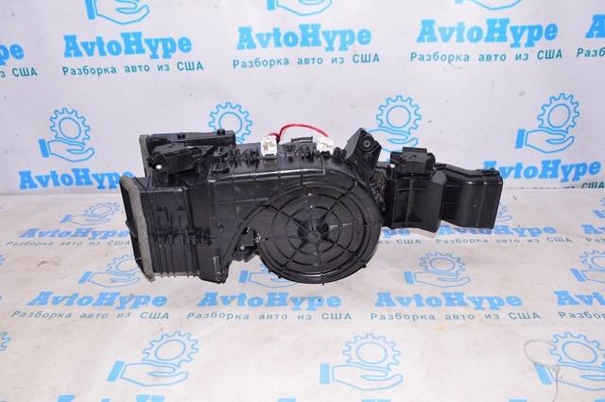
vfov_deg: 43.5
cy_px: 201
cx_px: 302
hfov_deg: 62.0
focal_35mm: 30
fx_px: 504
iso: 1600
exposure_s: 1/200
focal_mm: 20
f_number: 8
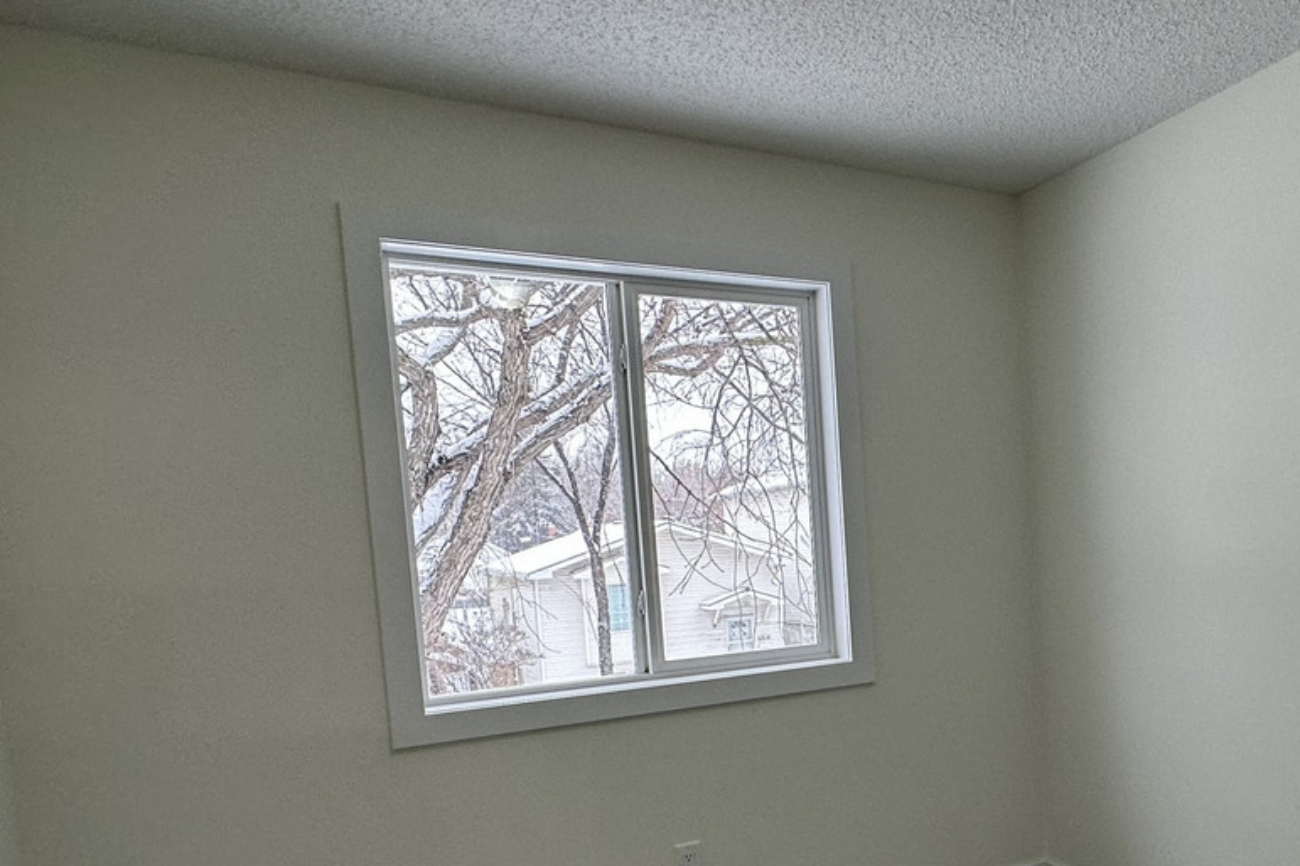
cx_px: 1025
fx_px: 1047
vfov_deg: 44.0
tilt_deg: -6.1
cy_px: 612
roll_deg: +2.0
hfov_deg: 59.1
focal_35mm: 29
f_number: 2.2
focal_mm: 2.22
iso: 100
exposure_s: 1/120
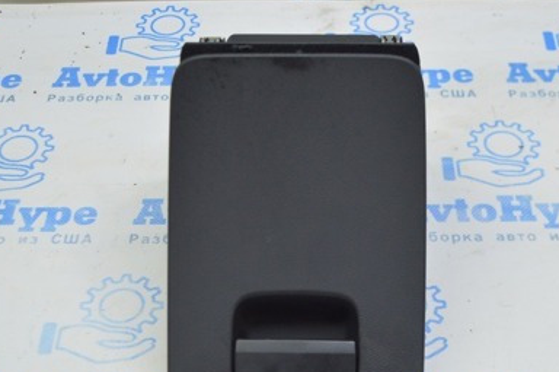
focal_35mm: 65
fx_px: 1008
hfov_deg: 31.0
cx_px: 285
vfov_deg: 20.9
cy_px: 212
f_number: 4
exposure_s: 1/40
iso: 400
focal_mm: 26
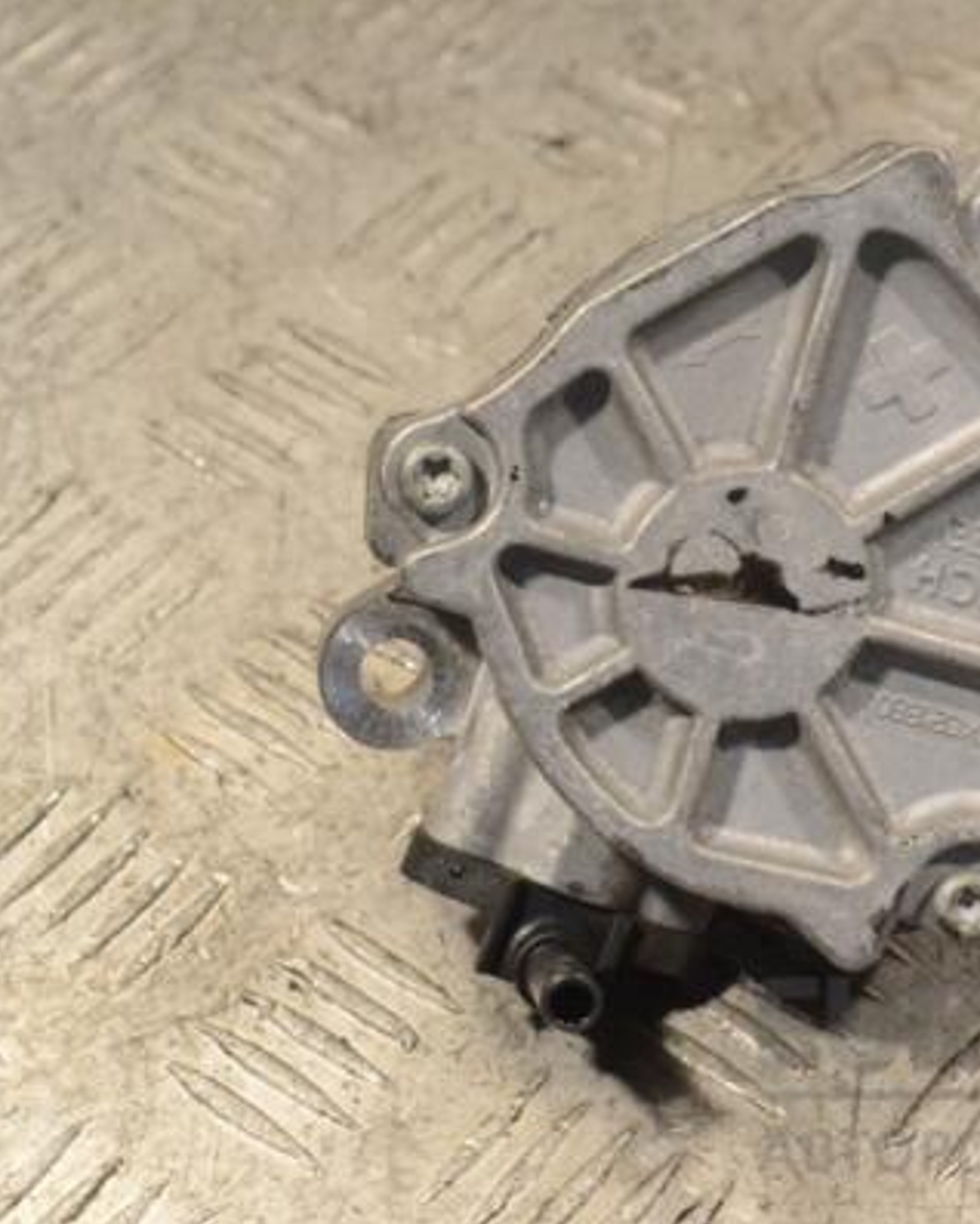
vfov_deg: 18.8
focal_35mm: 102
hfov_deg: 15.1
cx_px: 700
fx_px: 3695
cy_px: 614
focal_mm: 48
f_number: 9
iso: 3200
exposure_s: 1/320
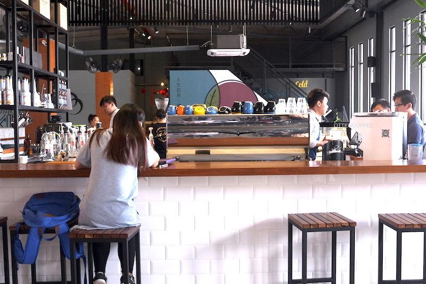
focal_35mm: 41
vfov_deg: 32.6
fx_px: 485
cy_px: 142
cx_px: 213
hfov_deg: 47.4
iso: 1000
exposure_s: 1/60
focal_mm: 27
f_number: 5.6
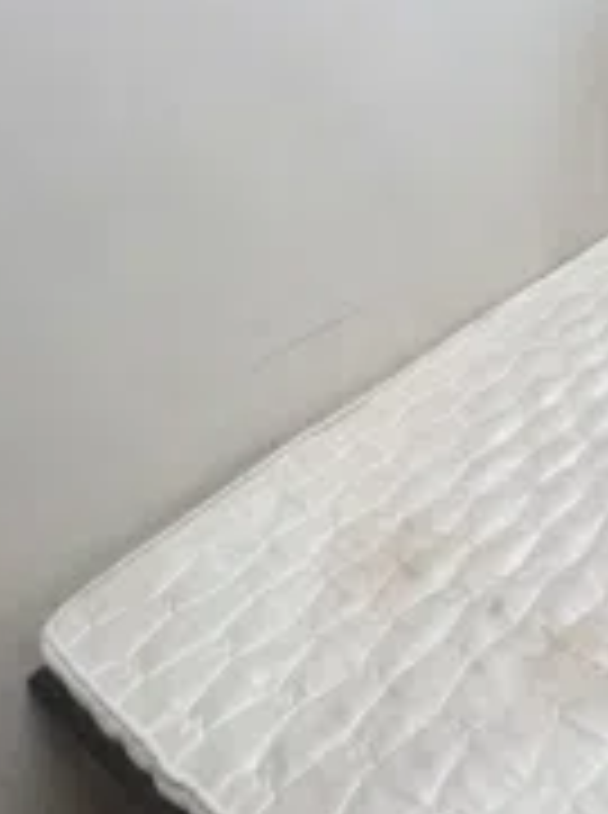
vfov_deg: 58.4
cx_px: 622
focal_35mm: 31
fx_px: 729
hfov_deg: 39.4
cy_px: 391
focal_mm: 2.22
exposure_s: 1/50
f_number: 2.2
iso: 320
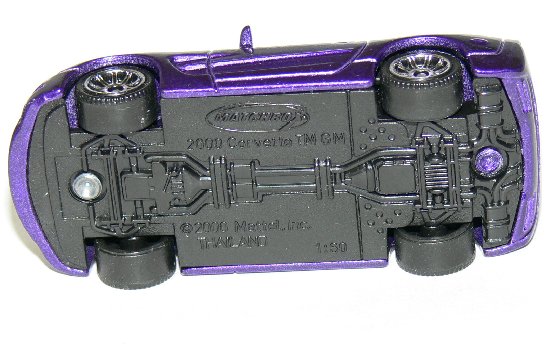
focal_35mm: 214
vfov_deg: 6.4
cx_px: 270
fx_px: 3222
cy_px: 173
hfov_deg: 9.6
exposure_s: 1/30
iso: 100
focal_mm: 27.1
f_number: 3.6
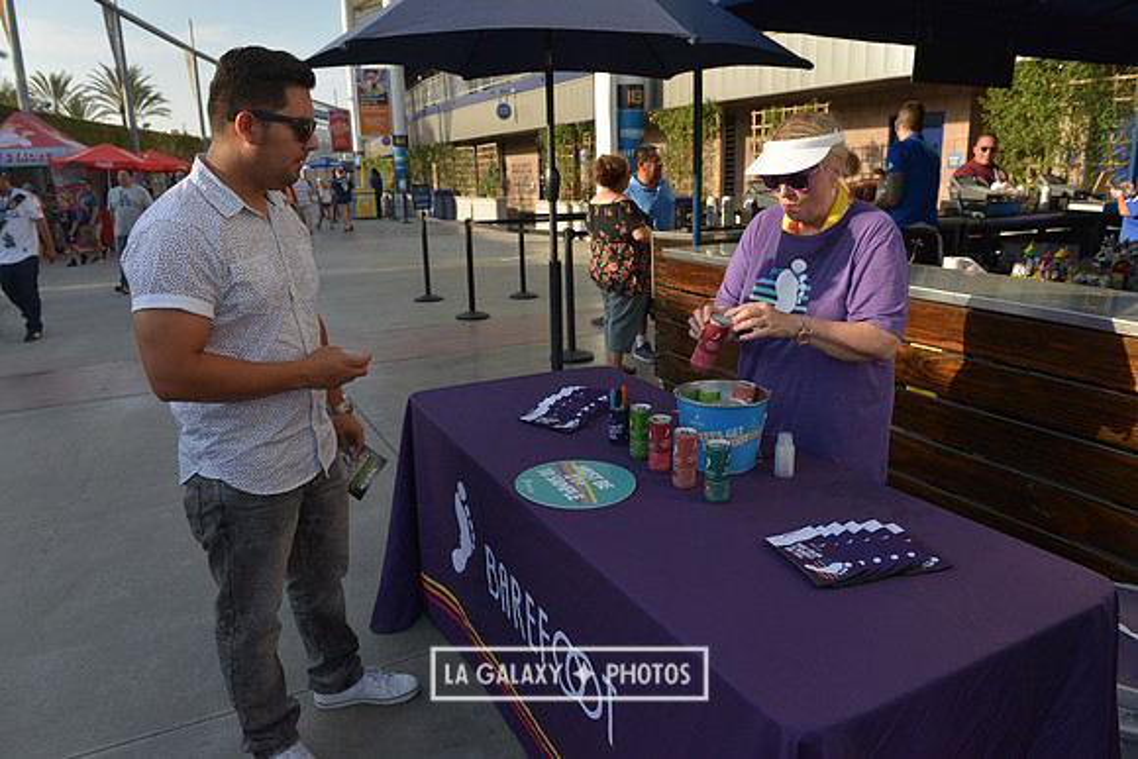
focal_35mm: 24
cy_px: 380
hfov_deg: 73.7
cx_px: 569
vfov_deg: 53.2
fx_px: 759
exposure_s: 1/2000
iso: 1000
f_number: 7.1
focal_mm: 24
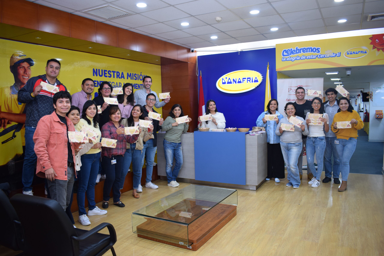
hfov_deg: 67.4
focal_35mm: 27
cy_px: 128
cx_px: 192
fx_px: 288
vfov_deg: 47.9
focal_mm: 18
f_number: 4
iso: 640
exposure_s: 1/60
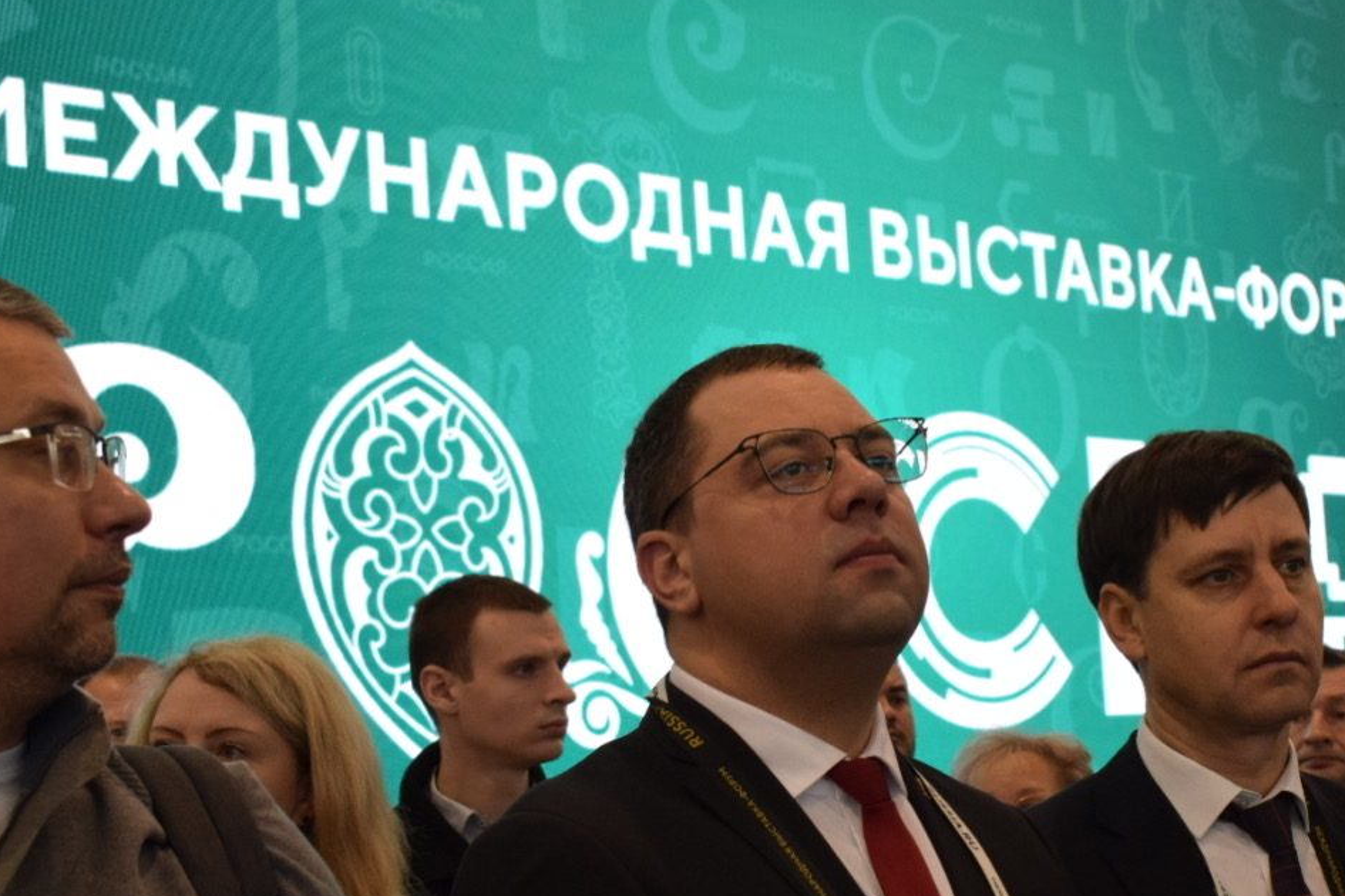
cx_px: 928
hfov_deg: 27.8
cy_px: 614
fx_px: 2690
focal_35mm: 72
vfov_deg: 18.9
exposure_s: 1/50
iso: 1000
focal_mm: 28
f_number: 6.3
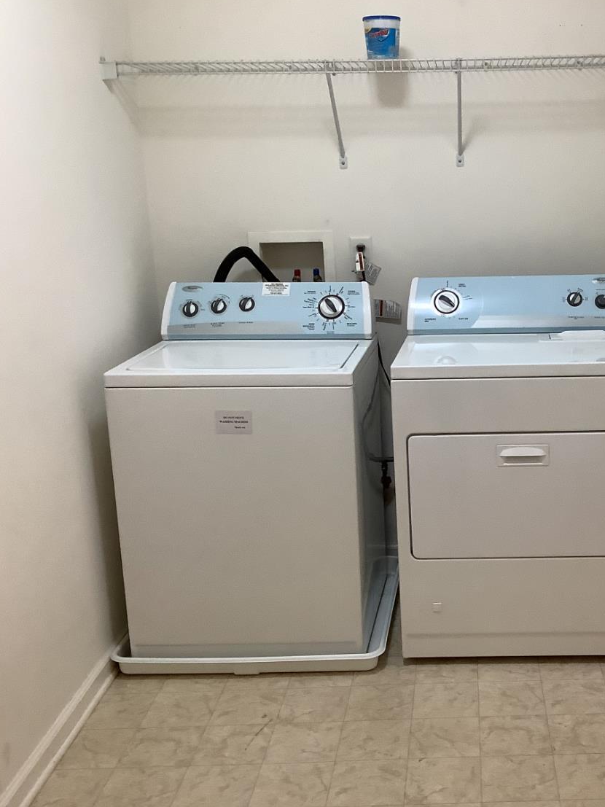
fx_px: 979
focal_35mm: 42
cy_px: 401
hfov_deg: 33.2
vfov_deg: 44.8
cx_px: 494
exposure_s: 1/60
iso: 200
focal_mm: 3.3
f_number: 2.4
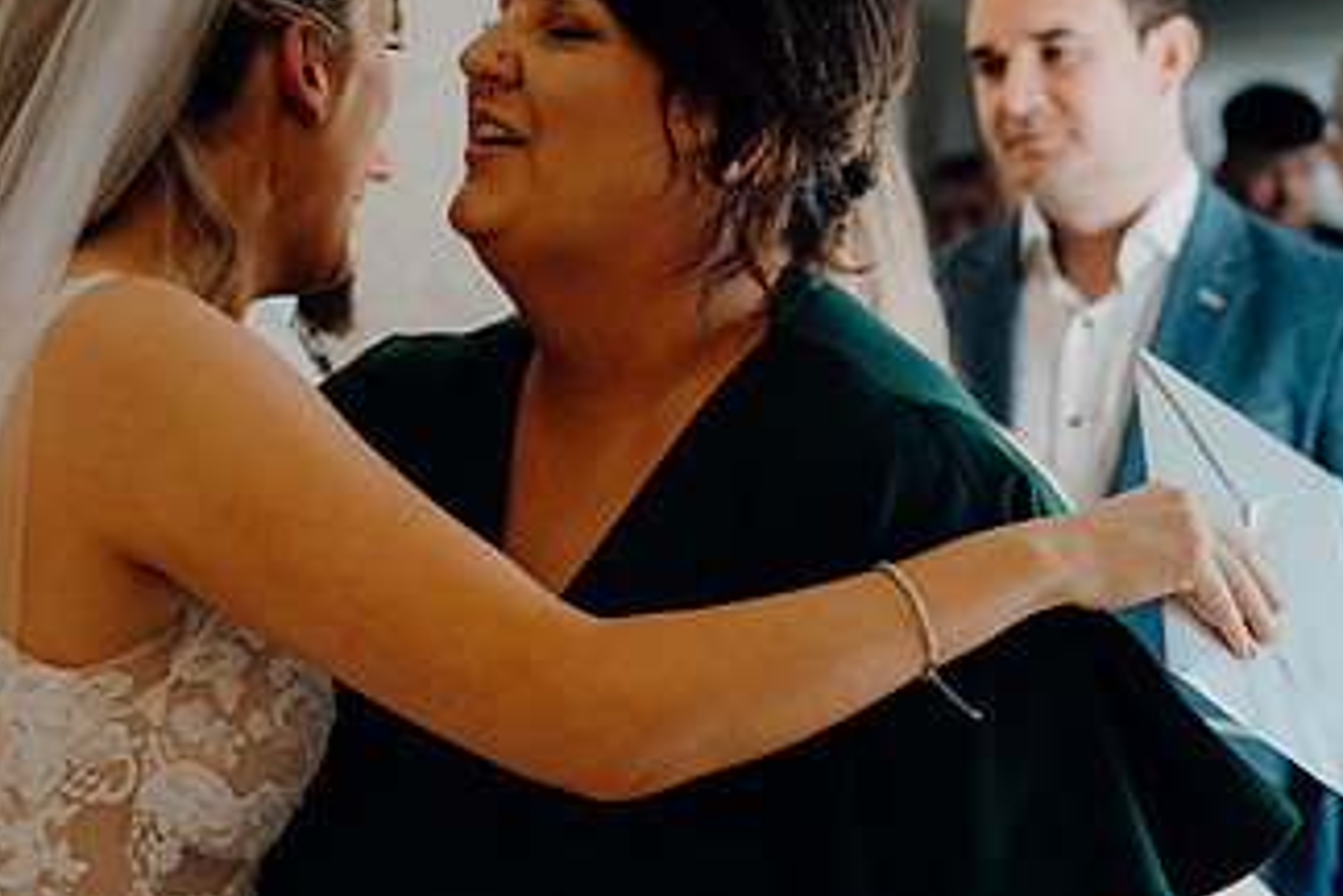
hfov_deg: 18.4
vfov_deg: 12.3
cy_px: 367
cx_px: 439
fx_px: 4141
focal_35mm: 111
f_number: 3.5
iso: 1000
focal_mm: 62
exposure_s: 1/200
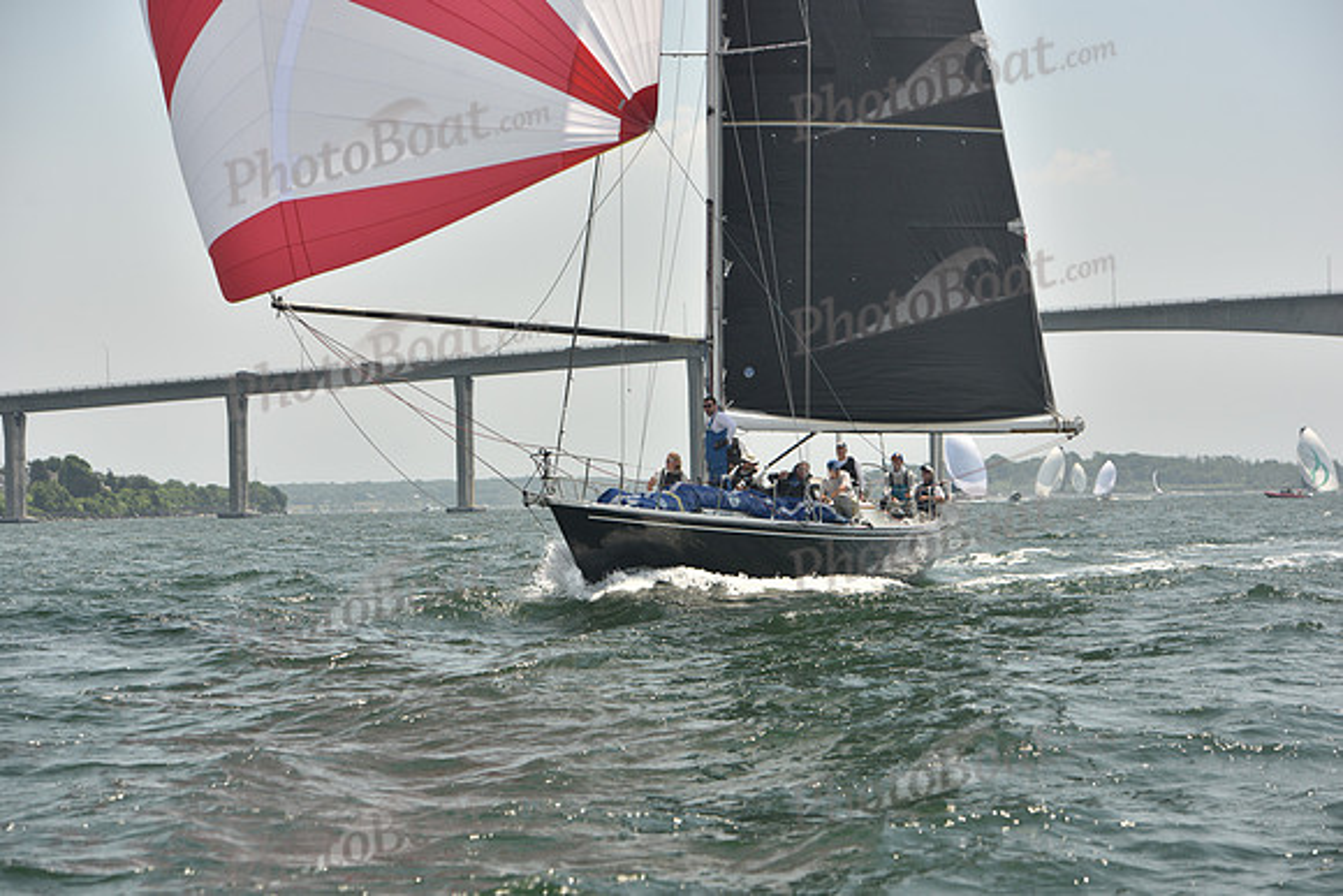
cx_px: 672
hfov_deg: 20.4
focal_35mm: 100
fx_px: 3731
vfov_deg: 13.7
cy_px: 448
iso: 250
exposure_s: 1/640
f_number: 6.3
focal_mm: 100
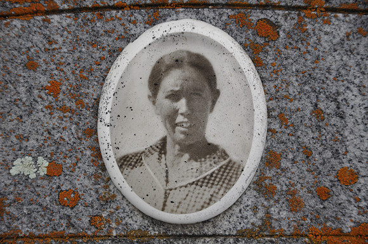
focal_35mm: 135
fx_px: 1378
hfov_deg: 15.2
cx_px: 184
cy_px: 122
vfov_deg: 10.1
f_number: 5.6
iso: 200
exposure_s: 1/125
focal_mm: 90
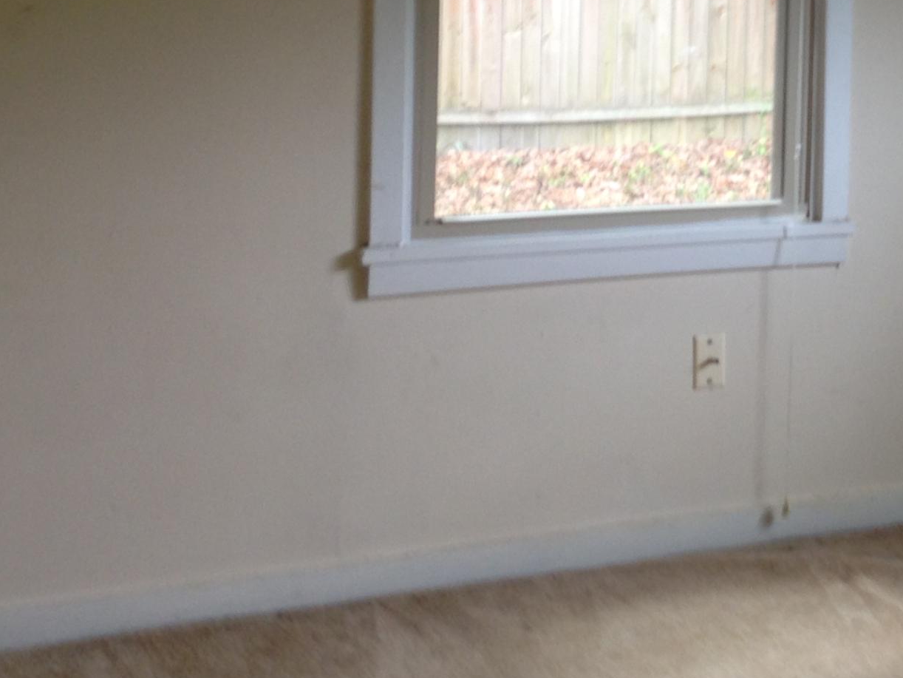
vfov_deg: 17.8
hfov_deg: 23.2
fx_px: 2113
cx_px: 893
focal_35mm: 81
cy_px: 16
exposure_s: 1/40
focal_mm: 4.13
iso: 50
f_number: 2.4
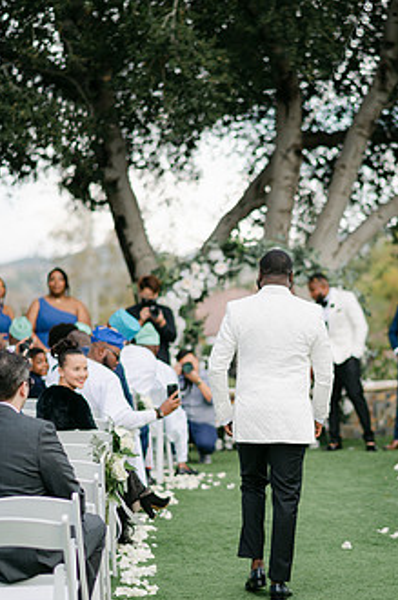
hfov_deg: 11.8
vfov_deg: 17.7
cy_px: 333
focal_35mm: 116
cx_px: 266
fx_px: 1930
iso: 100
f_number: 2
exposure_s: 1/1600
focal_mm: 85
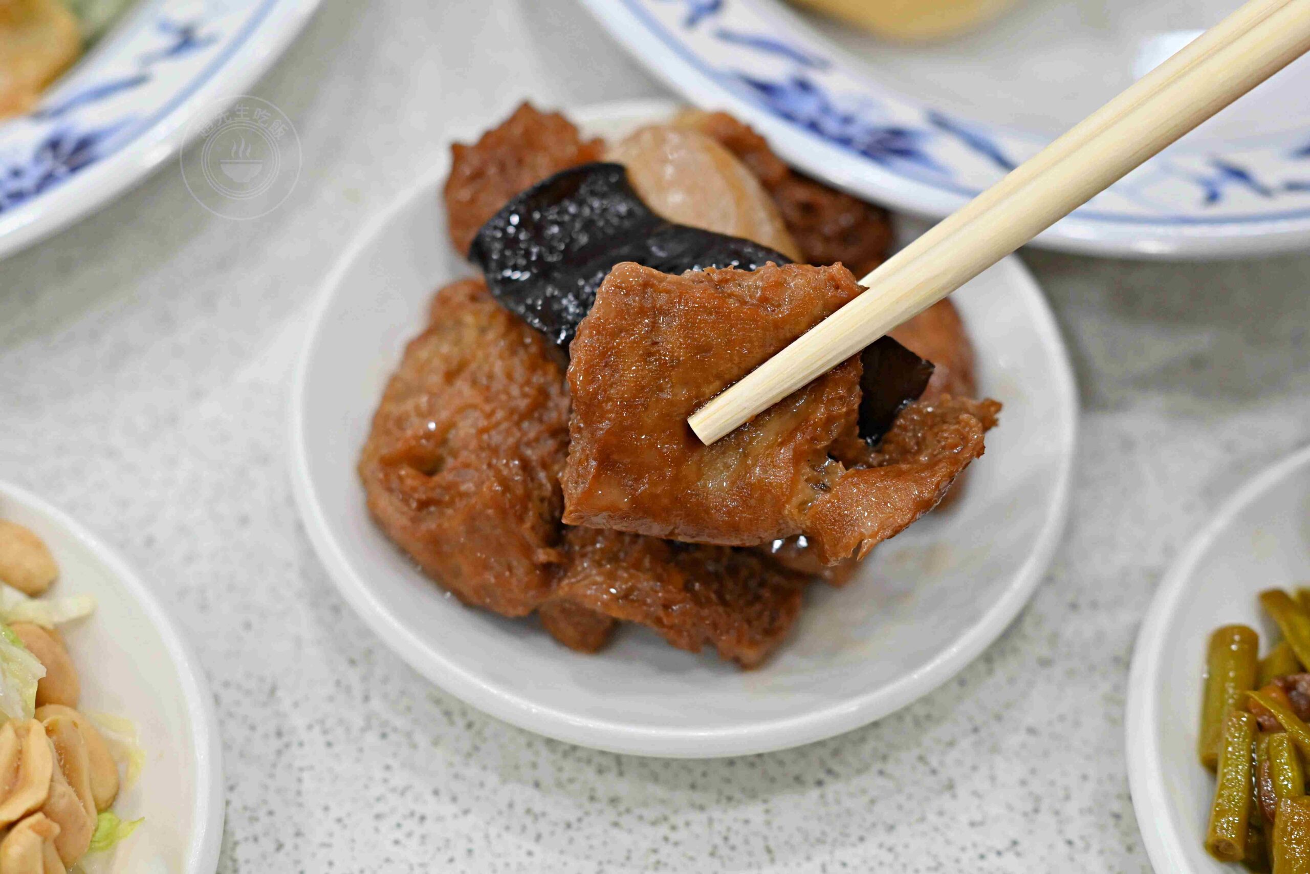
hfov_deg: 27.0
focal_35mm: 75
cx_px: 655
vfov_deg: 18.2
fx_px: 2729
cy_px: 437
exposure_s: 1/200
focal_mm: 50
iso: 800
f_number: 3.2
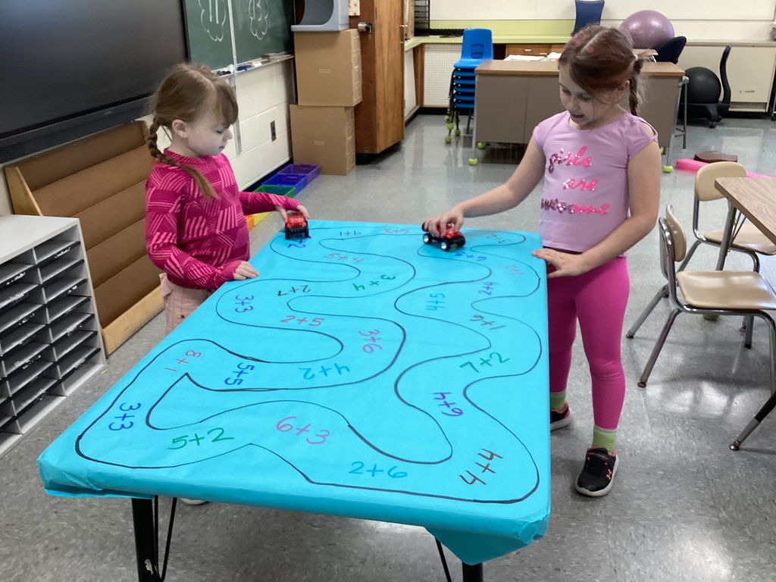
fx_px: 695
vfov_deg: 45.4
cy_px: 291
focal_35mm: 31
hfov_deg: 58.4
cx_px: 388
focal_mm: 3.3
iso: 125
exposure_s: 1/60
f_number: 2.4
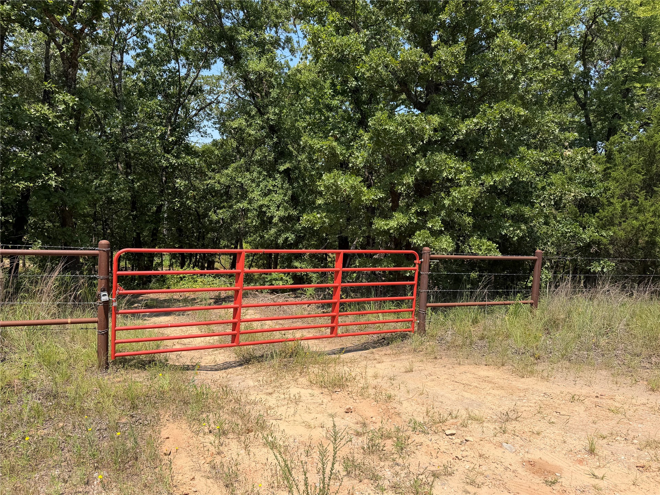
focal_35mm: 24
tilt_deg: -4.0
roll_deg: -2.6
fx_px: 458
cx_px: 330
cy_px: 248
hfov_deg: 71.6
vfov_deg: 56.8
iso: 80
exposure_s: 1/3279
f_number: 1.78
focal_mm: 6.76
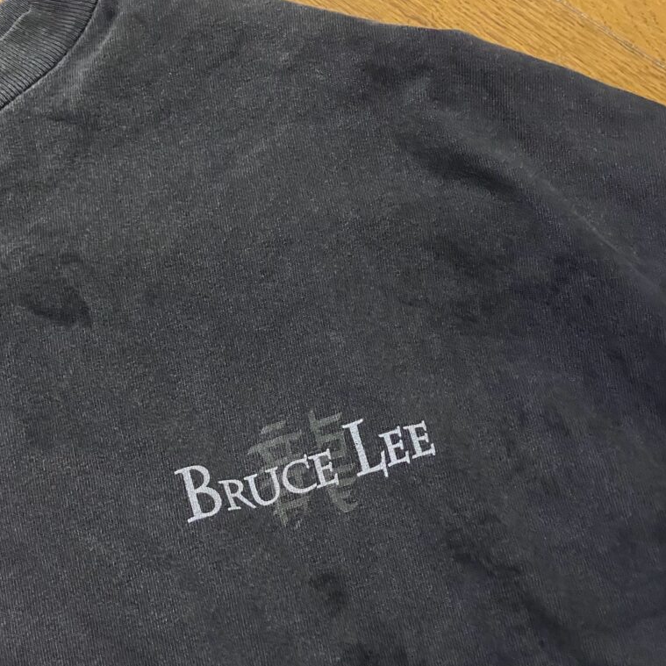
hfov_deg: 27.7
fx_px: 1350
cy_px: 335
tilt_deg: -67.4
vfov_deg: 27.7
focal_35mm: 62
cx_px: 267
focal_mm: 6
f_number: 2
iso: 1600
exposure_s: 1/30
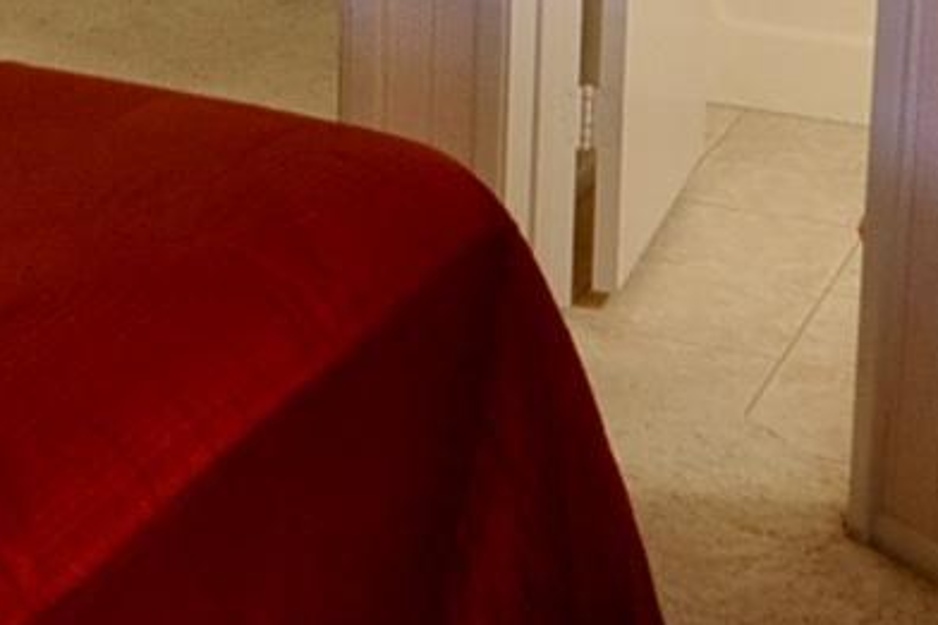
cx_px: -194
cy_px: -232
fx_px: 2525
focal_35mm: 97
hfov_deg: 19.8
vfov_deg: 13.5
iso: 200
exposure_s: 1/15
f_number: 2.8
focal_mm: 11
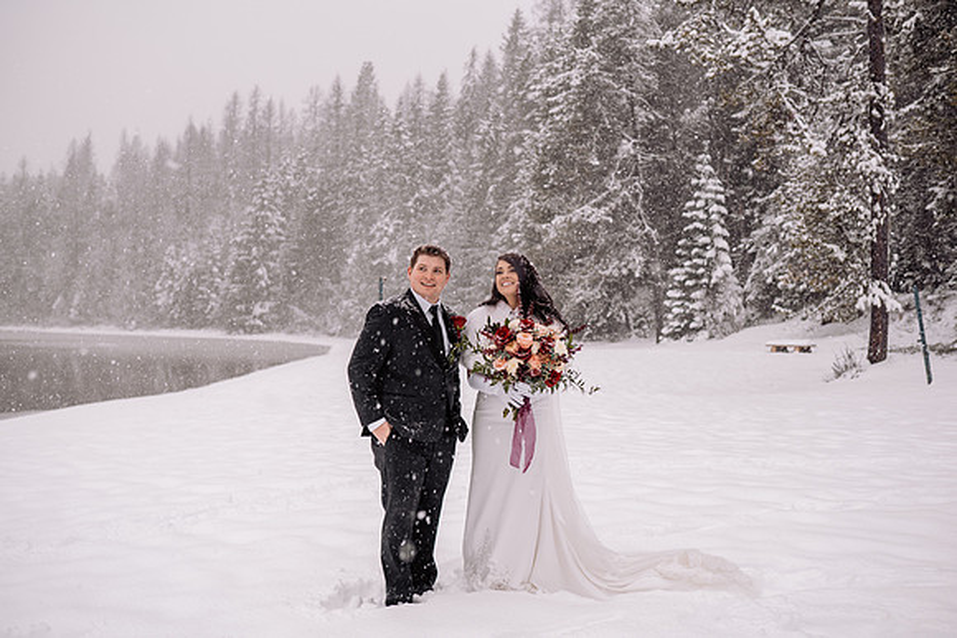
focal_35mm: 35
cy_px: 319
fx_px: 937
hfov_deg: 54.1
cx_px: 478
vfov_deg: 37.6
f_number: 2.5
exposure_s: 1/200
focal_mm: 35
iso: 100
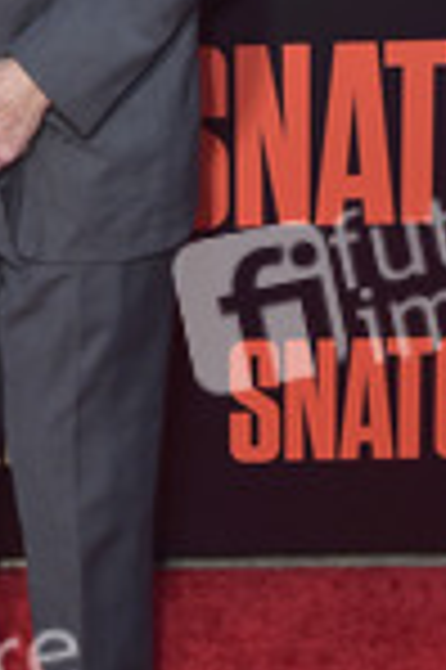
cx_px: -2
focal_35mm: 102
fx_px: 1900
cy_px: 63
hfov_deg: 13.2
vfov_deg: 19.7
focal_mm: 38
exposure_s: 1/320
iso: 500
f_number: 6.3
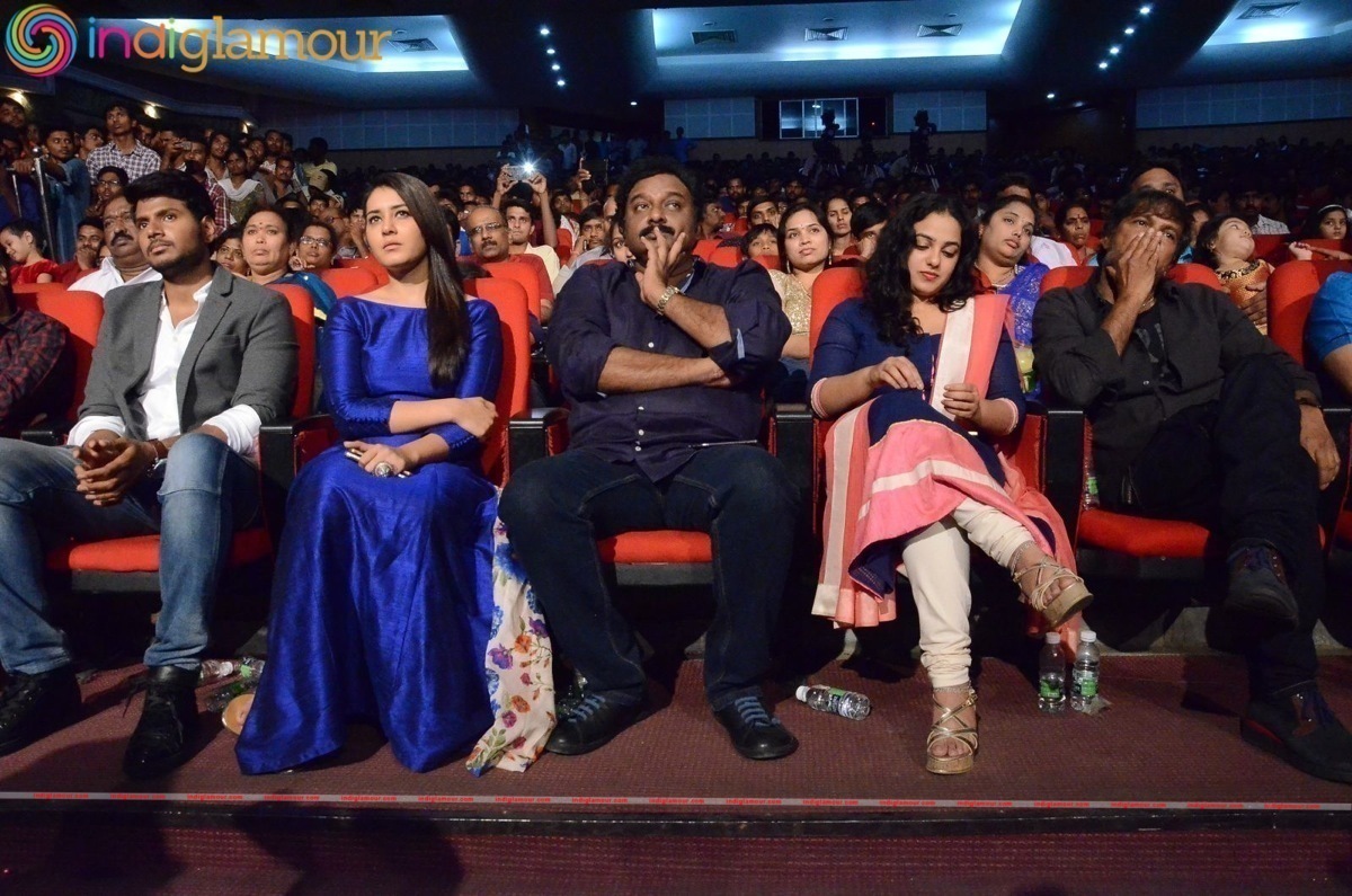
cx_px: 676
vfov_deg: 47.7
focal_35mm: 27
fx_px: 1012
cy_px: 448
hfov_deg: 67.5
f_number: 5.6
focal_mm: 18
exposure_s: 1/125
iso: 8000
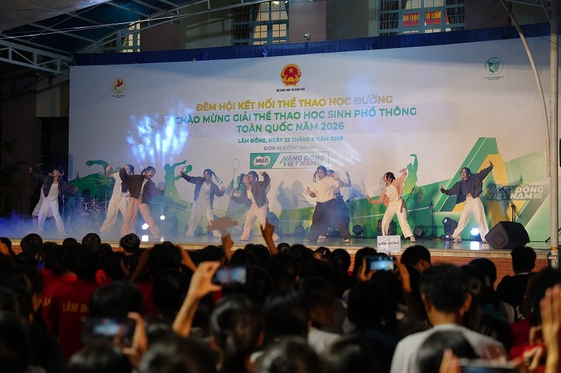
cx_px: 280
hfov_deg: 31.0
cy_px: 186
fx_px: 1012
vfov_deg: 20.9
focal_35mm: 65
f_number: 2.8
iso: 1600
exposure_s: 1/320
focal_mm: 65
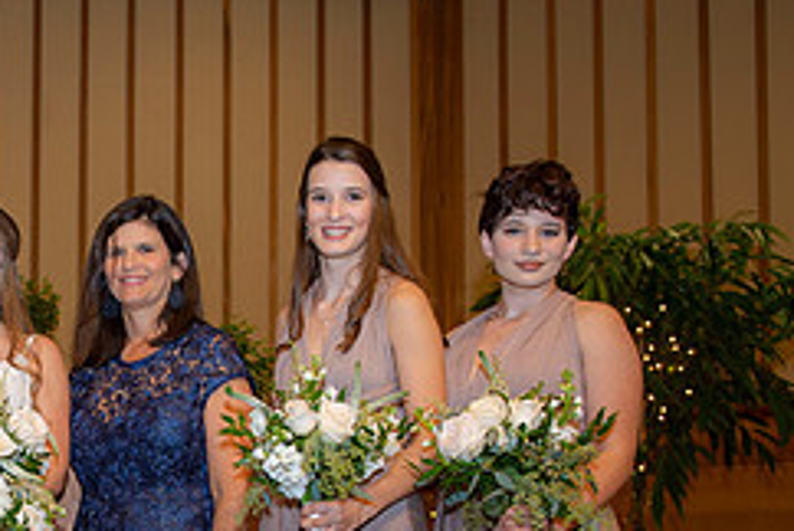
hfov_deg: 28.6
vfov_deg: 19.7
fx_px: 1479
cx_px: 46
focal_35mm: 67
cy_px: 538
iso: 640
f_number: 4
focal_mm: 28
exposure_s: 1/160
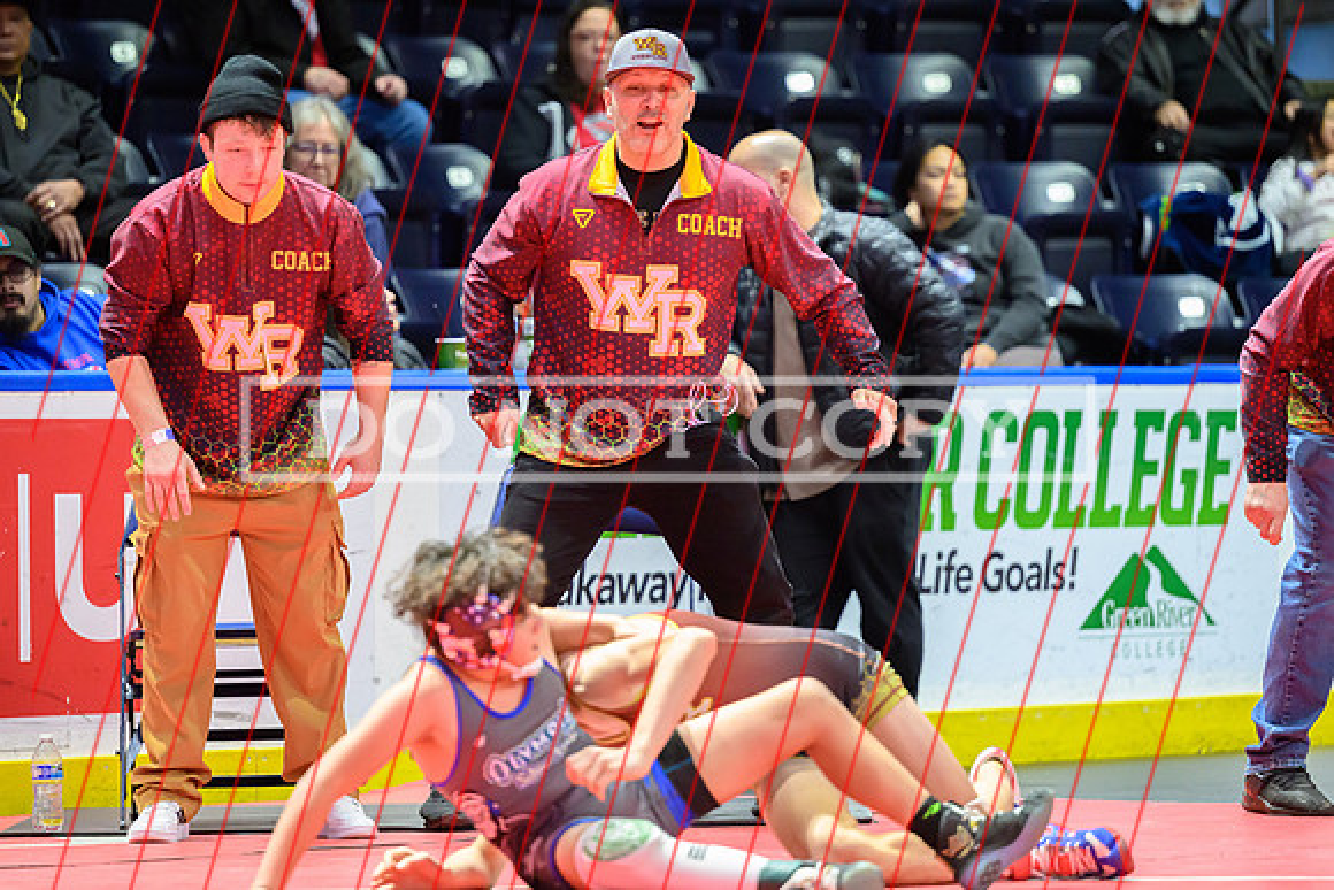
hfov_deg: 10.0
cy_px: 354
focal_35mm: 205
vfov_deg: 6.7
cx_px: 670
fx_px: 7591
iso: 7200
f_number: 2.8
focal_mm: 170
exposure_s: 1/800
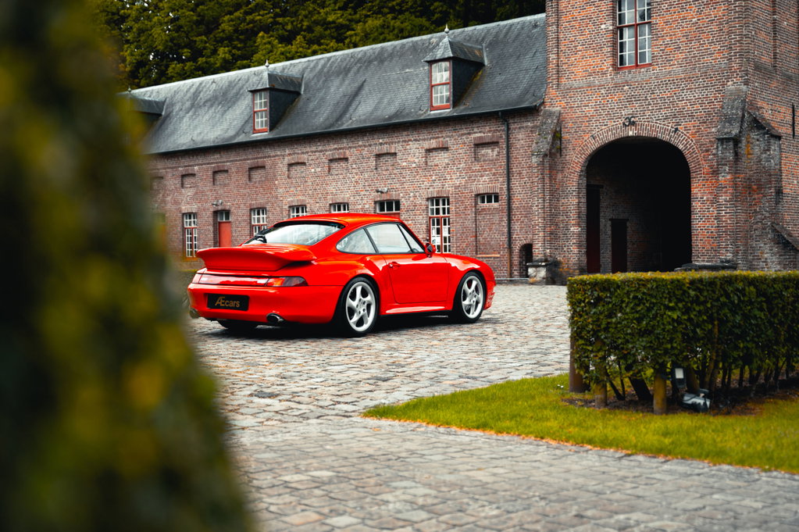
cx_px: 400
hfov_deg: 41.1
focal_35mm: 48
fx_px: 1065
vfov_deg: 28.0
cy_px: 266
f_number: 2.8
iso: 100
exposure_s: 1/160
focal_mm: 48
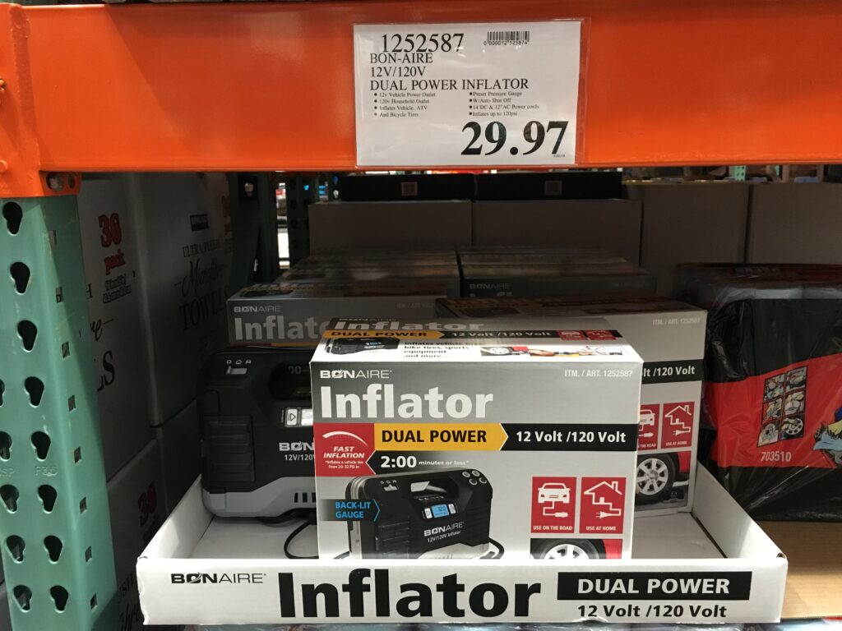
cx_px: 421
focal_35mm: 29
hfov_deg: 61.7
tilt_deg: -10.1
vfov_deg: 48.2
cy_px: 316
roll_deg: +0.5
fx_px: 705
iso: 200
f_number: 2.2
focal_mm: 4.15
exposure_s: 1/30
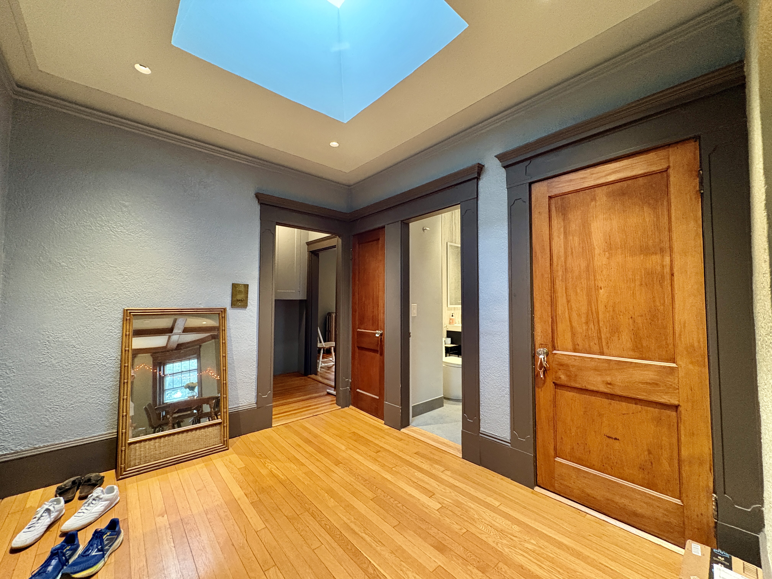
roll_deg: +0.0
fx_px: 312
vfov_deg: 85.7
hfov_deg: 102.1
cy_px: 290
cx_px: 386
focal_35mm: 14
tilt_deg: +2.0
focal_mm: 2.22
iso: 800
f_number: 2.2
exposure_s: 1/60
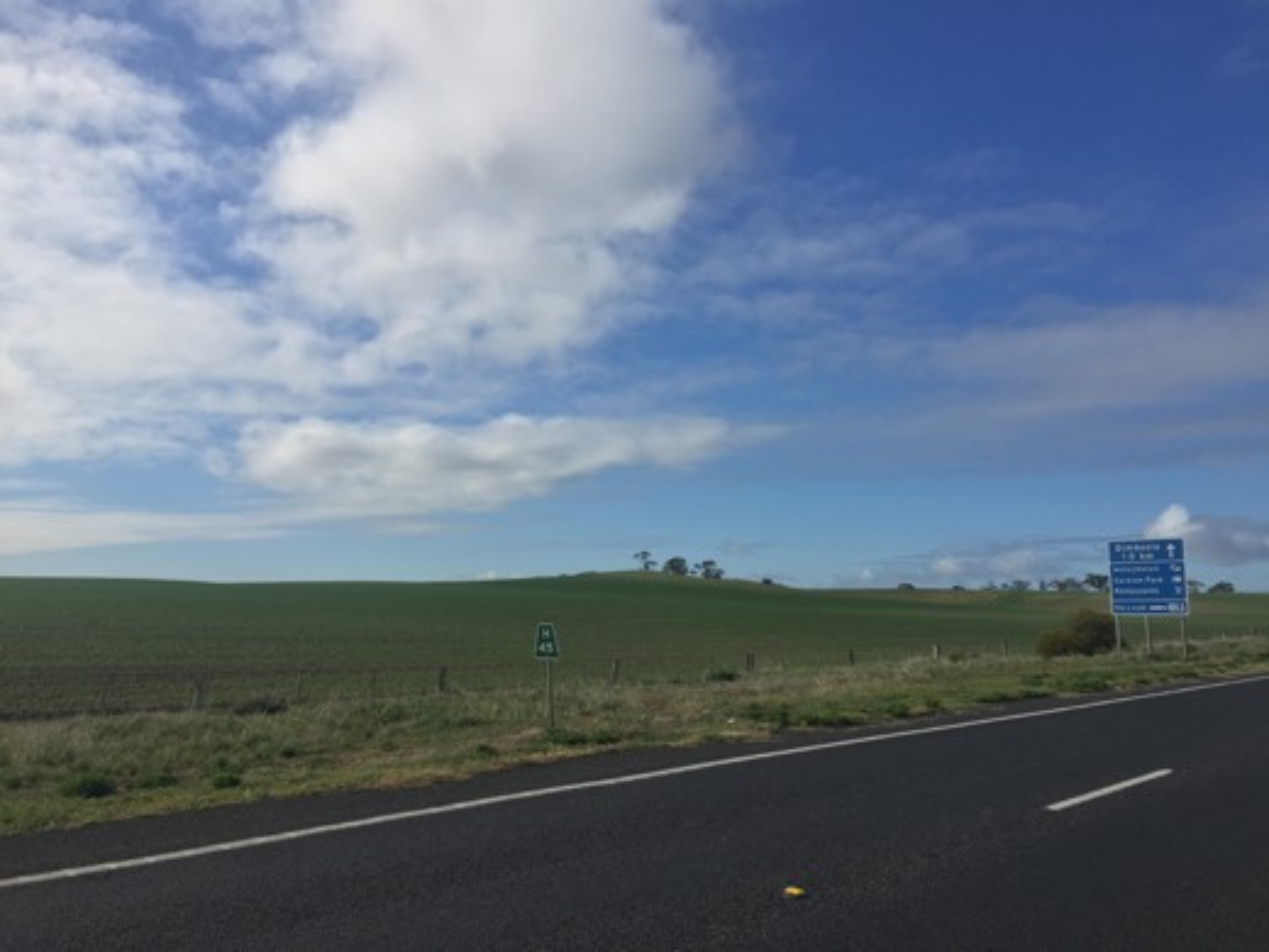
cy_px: 476
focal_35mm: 29
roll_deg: -0.3
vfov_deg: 48.2
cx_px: 634
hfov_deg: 61.7
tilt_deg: +6.7
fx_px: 1063
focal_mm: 4.15
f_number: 2.2
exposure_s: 1/3300
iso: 32
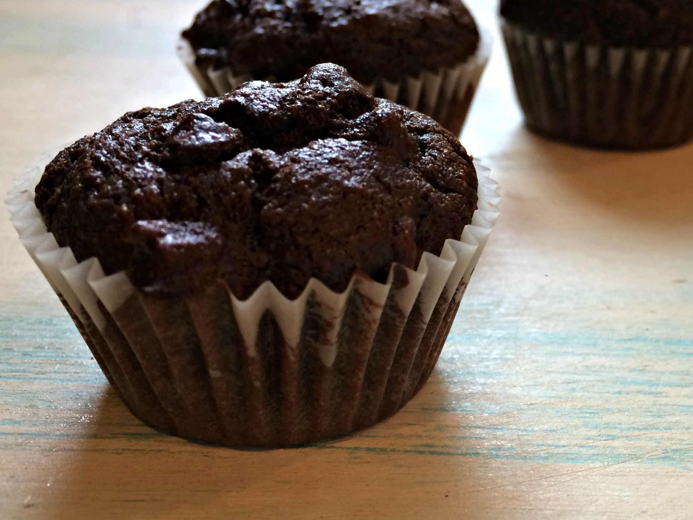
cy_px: 260
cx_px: 346
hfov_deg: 61.7
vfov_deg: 48.2
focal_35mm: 29
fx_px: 581
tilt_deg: -29.1
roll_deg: +0.1
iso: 40
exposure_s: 1/30
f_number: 2.2
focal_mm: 4.15
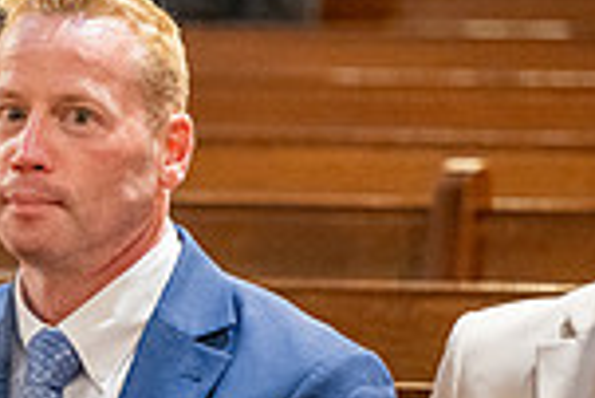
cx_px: -292
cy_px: 361
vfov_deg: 2.9
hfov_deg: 4.3
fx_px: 7941
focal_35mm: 480
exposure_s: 1/100
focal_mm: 125
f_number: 2.8
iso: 2000
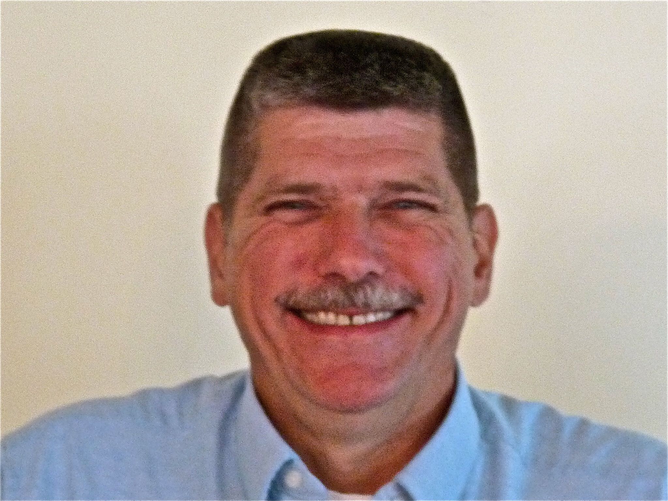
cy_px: 250
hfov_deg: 14.7
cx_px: 334
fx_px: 2586
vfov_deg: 11.1
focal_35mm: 134
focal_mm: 13.3
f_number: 3.4
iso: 400
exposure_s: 1/15
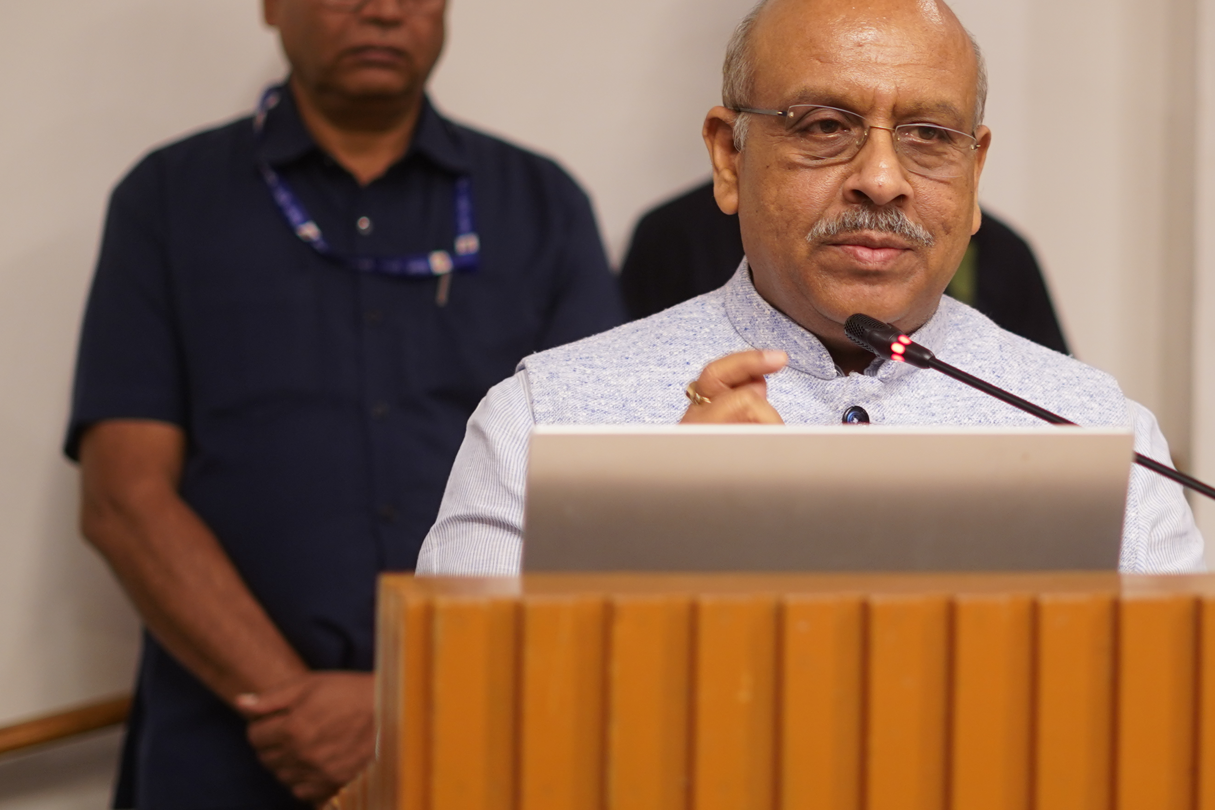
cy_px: 329
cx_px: 871
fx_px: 3779
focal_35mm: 112
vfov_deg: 12.2
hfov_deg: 18.2
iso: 400
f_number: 1.8
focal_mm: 50
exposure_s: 1/80
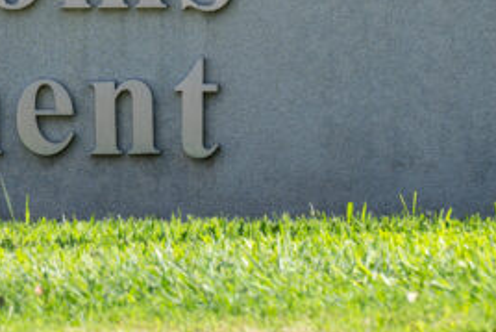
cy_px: -188
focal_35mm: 649
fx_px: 8946
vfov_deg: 2.1
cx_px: -361
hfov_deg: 3.2
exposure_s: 1/500
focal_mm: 170
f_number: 5.6
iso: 64
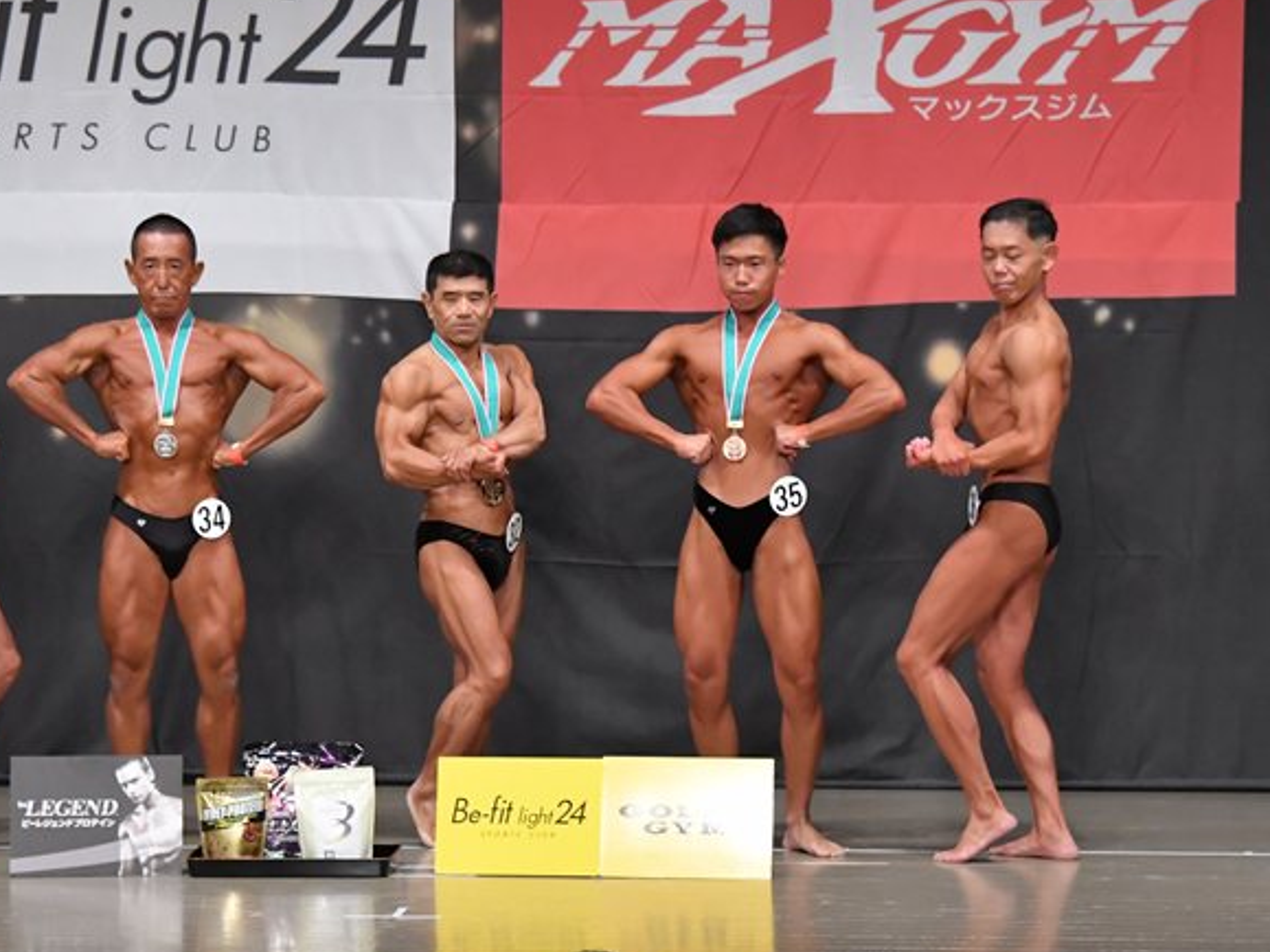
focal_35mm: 193
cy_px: 498
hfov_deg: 10.3
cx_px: 576
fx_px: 7079
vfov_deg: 7.7
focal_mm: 100
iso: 5000
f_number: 5.6
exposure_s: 1/400
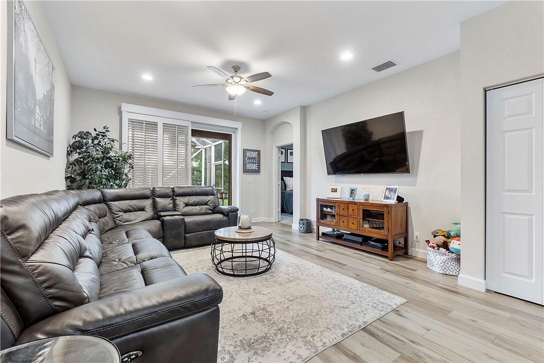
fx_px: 227
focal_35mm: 15
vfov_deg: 77.4
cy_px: 182
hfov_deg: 100.4
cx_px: 272
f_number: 9
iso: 250
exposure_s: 1/3
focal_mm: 10
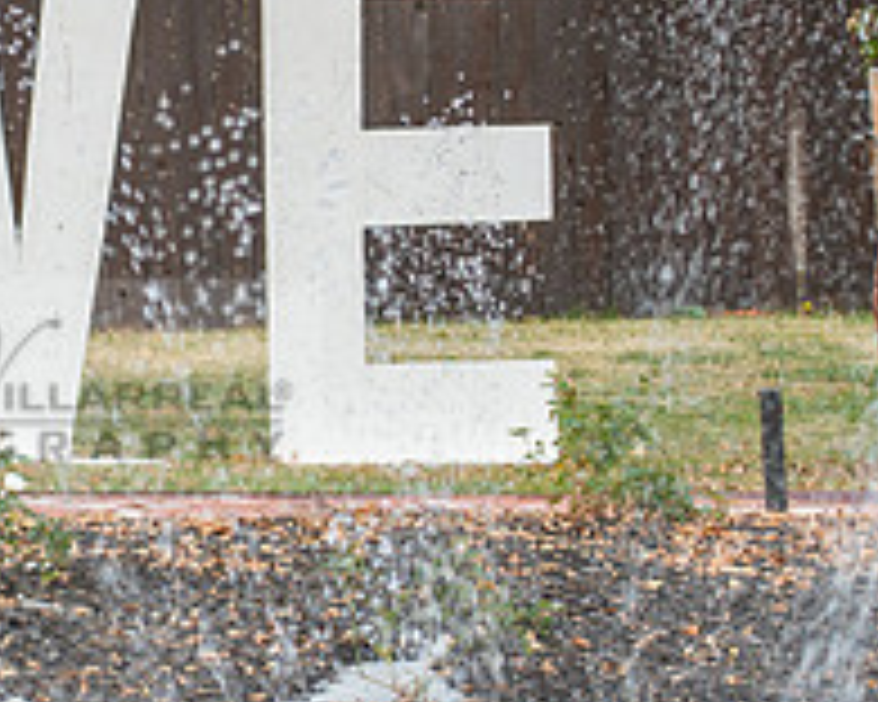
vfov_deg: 3.6
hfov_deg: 4.4
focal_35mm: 436
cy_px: 270
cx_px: 91
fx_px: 11330
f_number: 3.5
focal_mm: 105
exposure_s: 1/200
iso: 250
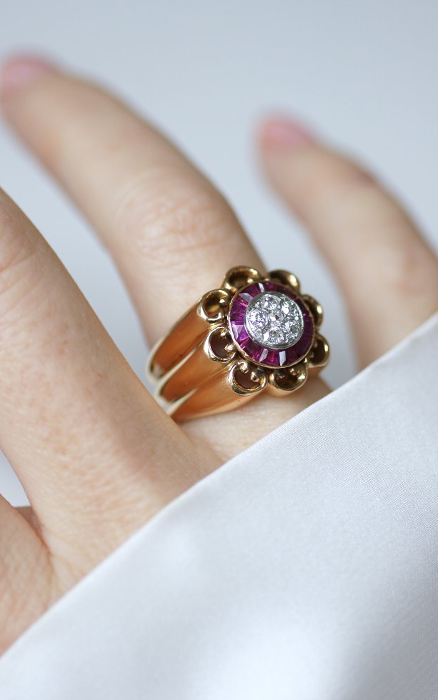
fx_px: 2501
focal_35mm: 131
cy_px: 329
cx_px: 251
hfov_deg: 10.0
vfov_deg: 15.9
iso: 200
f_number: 2.8
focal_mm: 70
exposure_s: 1/125
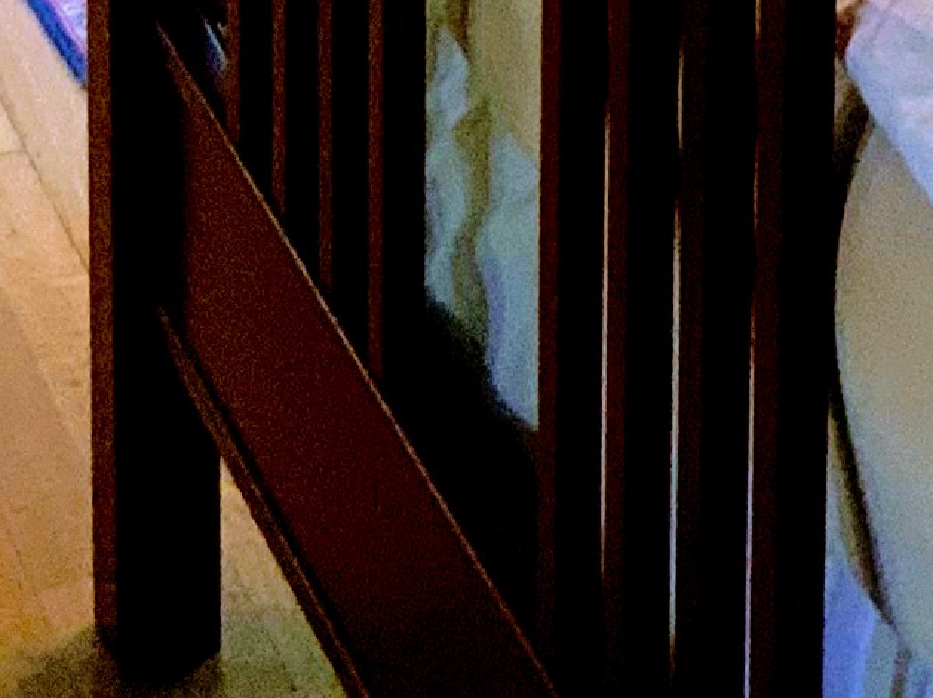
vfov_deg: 7.2
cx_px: 1209
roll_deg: -0.2
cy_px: -1298
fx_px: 5010
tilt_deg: -13.7
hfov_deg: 10.4
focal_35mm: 186
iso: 160
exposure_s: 1/60
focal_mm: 3
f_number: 1.8
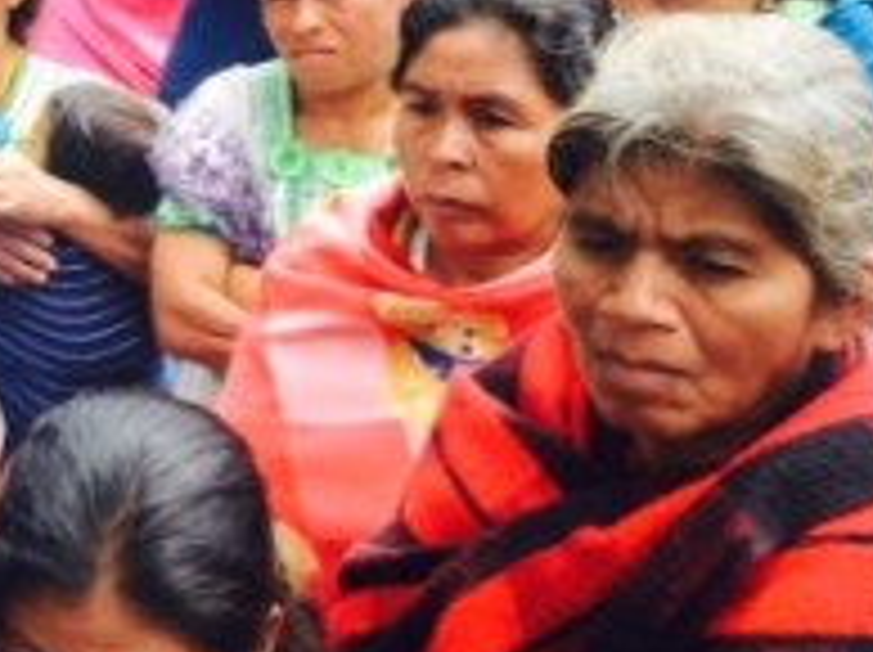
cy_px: 63
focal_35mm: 93
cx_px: -198
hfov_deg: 19.7
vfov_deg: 15.7
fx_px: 2343
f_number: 2.2
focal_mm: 4.12
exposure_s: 1/406
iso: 32
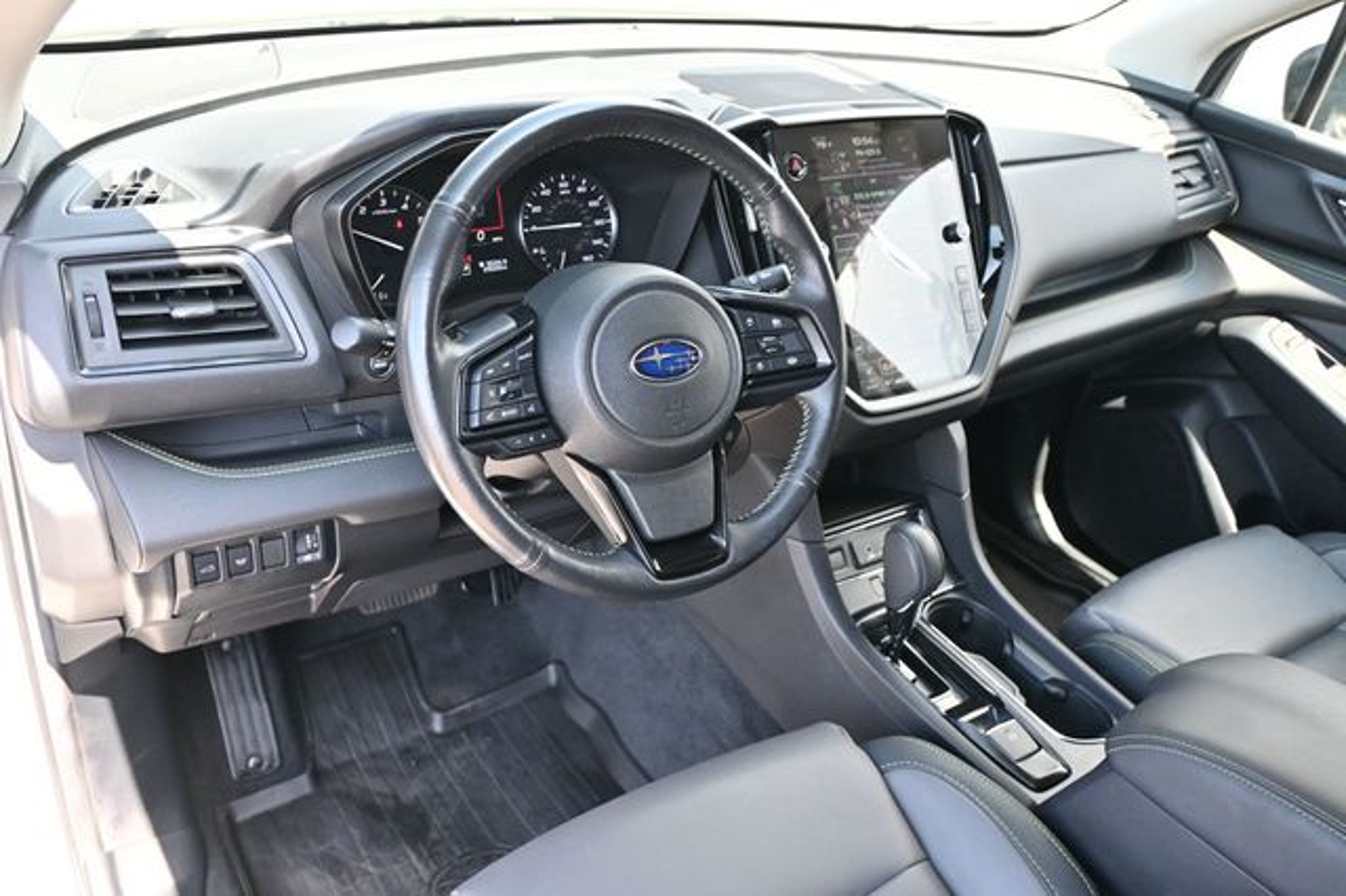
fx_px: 1149
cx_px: 673
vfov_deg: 42.6
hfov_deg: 60.7
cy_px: 448
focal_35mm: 31
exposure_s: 1/125
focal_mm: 20.5
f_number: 3.8
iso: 640
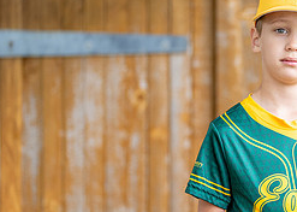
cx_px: 281
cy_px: 123
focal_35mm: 141
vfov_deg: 10.2
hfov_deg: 14.1
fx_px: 1188
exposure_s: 1/1000
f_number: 1.2
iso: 320
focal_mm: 50
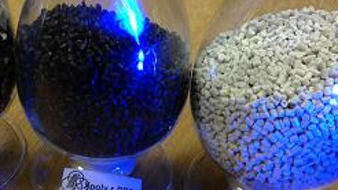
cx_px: 120
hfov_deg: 31.7
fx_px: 591
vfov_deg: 18.2
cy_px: 63
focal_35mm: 66
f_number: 2.4
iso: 80
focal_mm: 4.28
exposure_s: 1/20
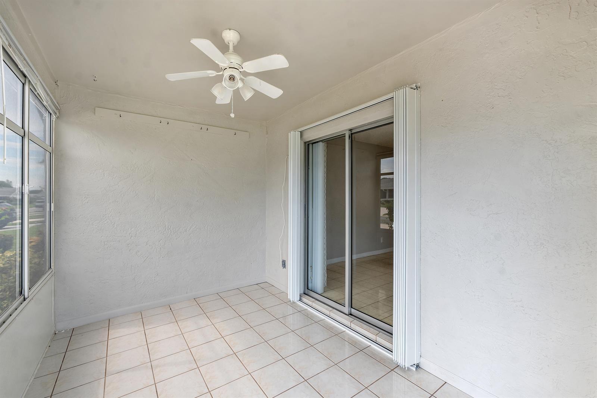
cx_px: 298
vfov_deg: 77.3
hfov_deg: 100.4
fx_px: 249
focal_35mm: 15
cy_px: 199
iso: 100
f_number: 11
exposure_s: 1/10
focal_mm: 10
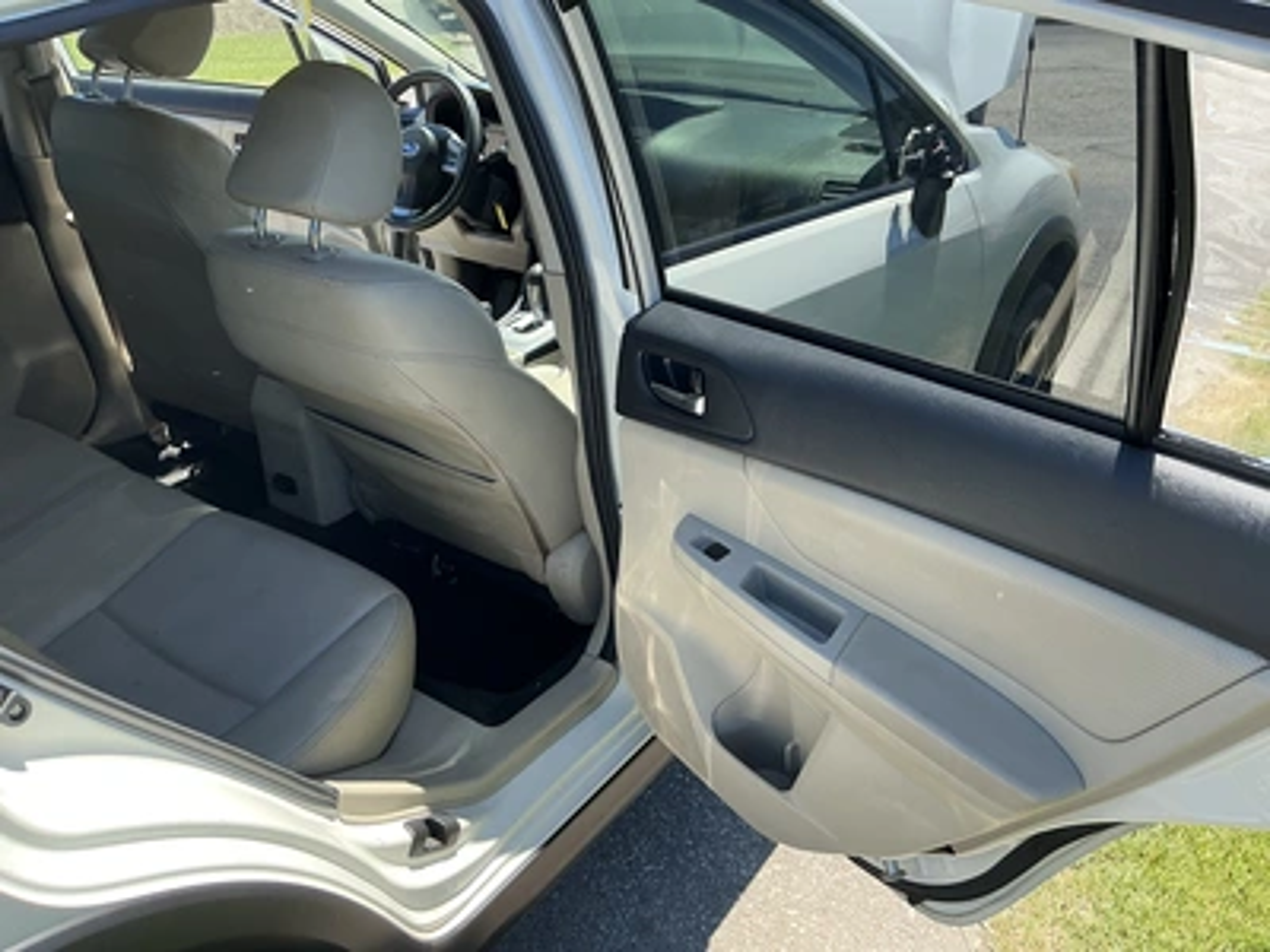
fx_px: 1027
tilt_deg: -25.5
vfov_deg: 49.7
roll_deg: -1.9
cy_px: 476
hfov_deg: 63.4
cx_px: 635
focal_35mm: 28
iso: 25
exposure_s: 1/397
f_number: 1.8
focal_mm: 3
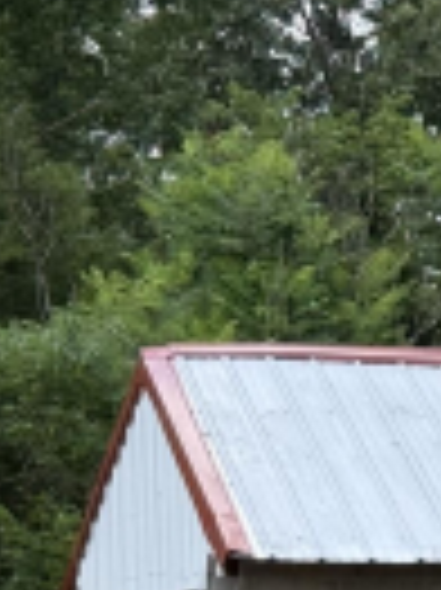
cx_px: 844
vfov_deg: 7.9
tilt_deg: -3.2
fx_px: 4151
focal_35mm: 244
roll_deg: -0.1
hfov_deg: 5.9
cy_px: 950
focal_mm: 6.76
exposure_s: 1/1264
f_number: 1.78
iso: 80
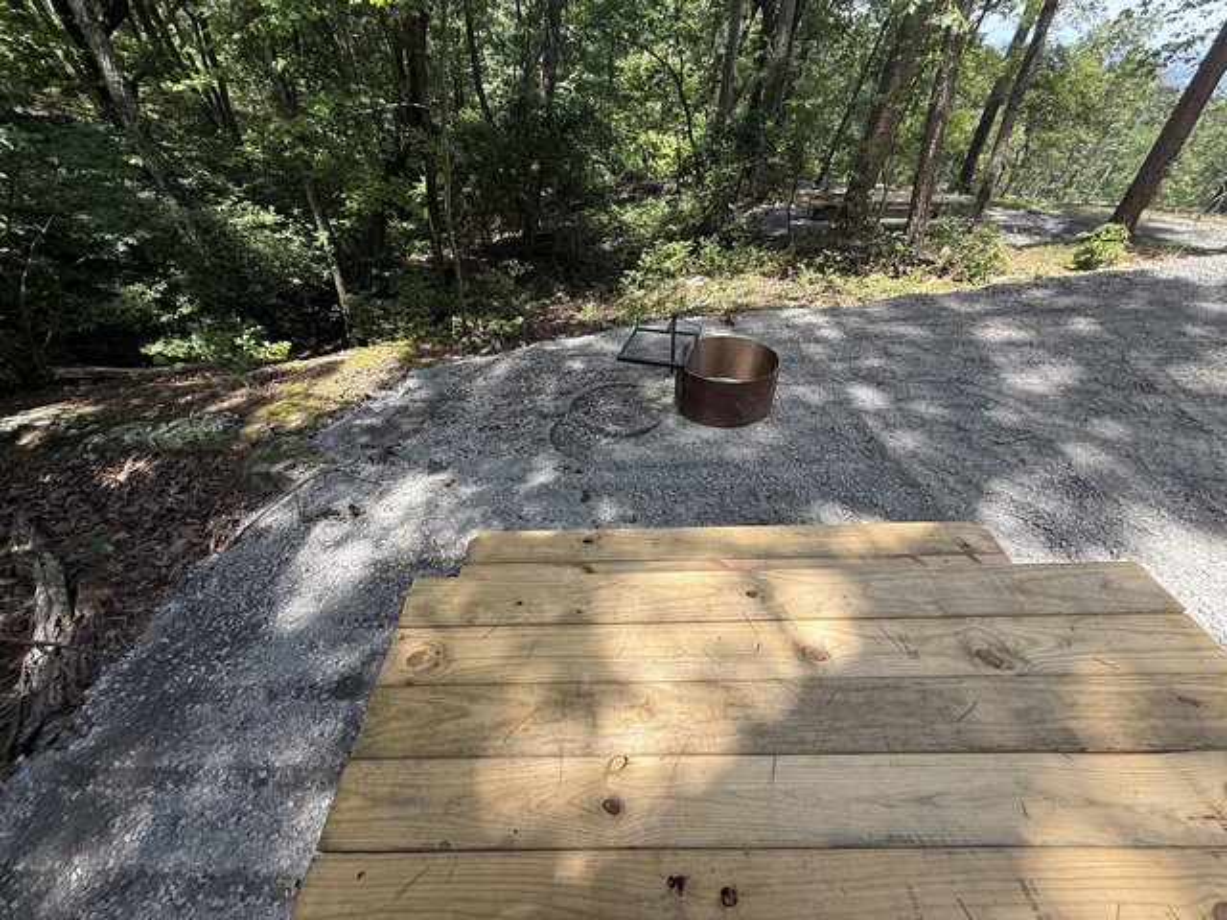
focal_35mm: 14
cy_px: 460
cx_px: 614
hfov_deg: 102.1
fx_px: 496
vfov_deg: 85.7
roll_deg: -4.1
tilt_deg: -40.1
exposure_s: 1/494
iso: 50
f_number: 2.2
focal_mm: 2.22
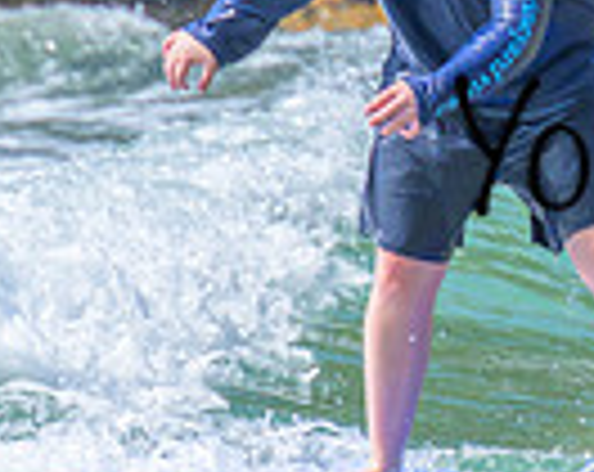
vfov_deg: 0.5
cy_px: 106
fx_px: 57956
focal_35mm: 3304
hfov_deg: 0.6
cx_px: 918
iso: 1000
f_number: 11
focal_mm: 800
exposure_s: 1/1000
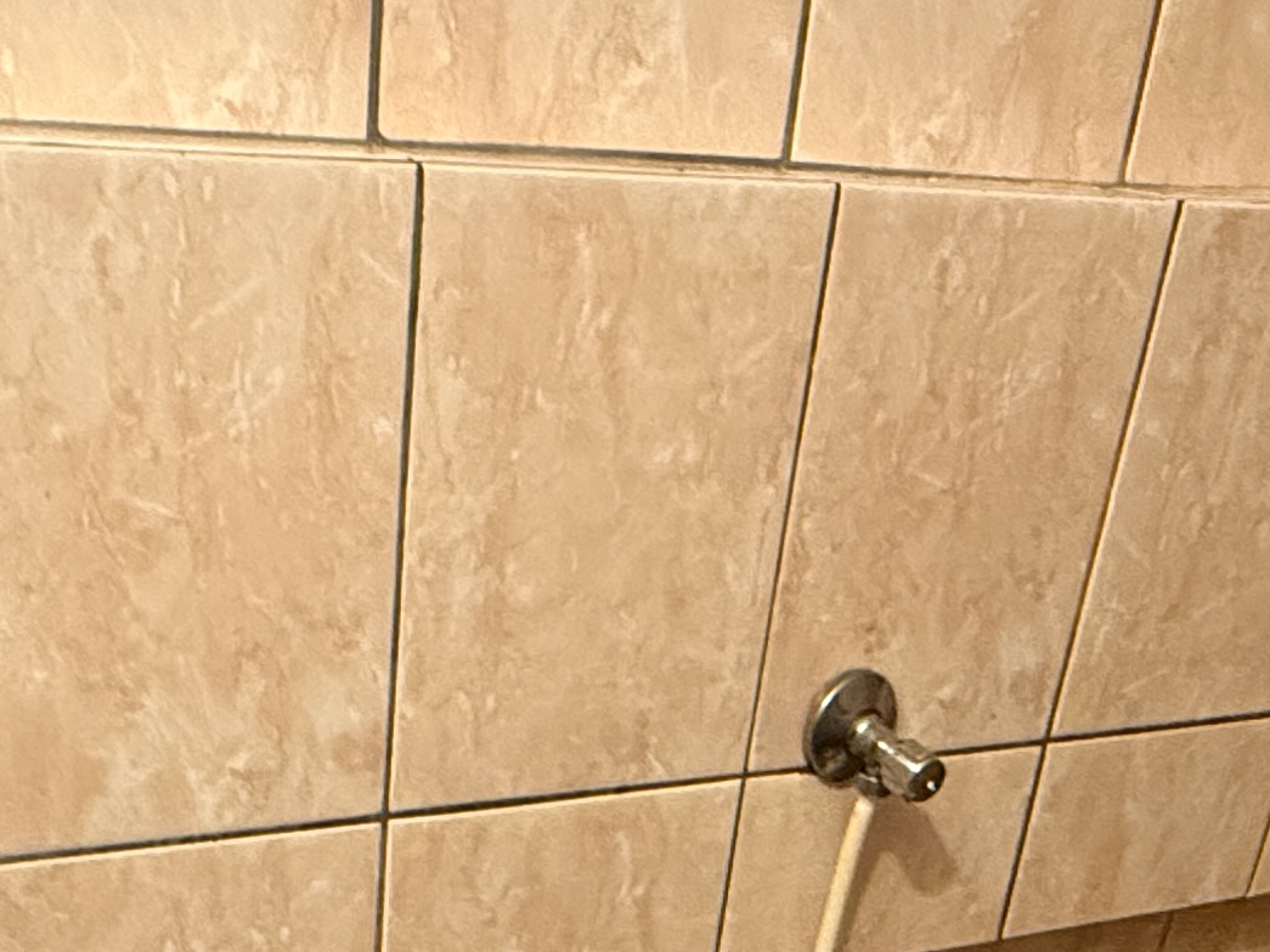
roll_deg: -4.4
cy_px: 1399
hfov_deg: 35.3
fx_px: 1981
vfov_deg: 22.5
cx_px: 457
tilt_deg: -35.2
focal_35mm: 54
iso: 500
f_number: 2.2
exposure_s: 1/50
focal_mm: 2.22
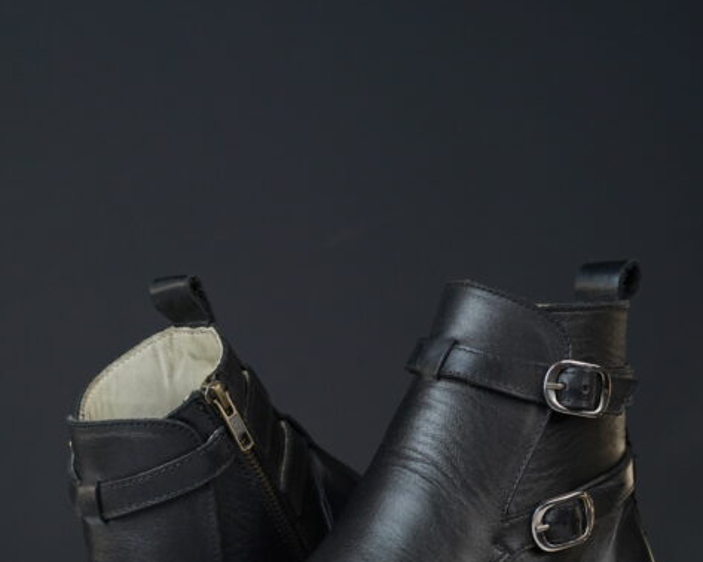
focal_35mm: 111
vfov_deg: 13.8
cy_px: 528
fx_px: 2300
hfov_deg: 17.4
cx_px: 279
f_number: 5.6
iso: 500
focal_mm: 61.9
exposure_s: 1/200
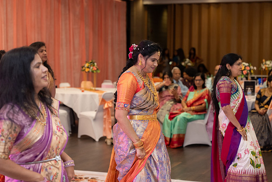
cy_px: 91
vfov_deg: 18.0
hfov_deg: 26.7
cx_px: 136
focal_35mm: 76
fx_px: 572
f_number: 3.5
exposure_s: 1/160
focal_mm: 74
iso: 1000
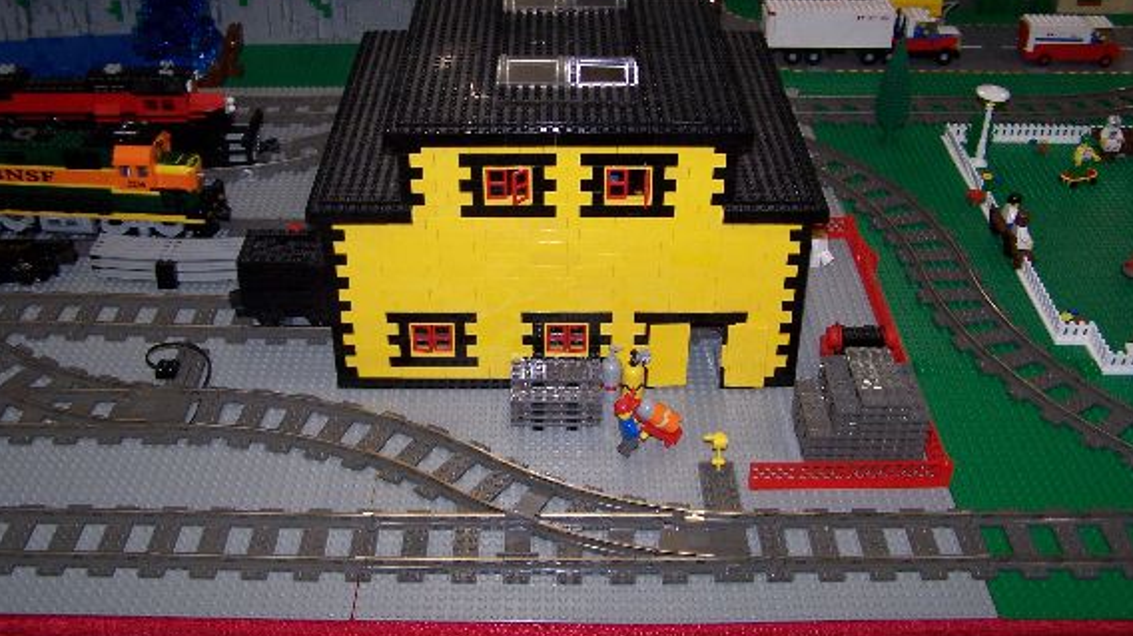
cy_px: 245
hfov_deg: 48.4
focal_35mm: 42
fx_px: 1261
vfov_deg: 28.2
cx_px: 566
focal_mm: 6.3
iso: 140
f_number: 2.8
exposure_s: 1/60
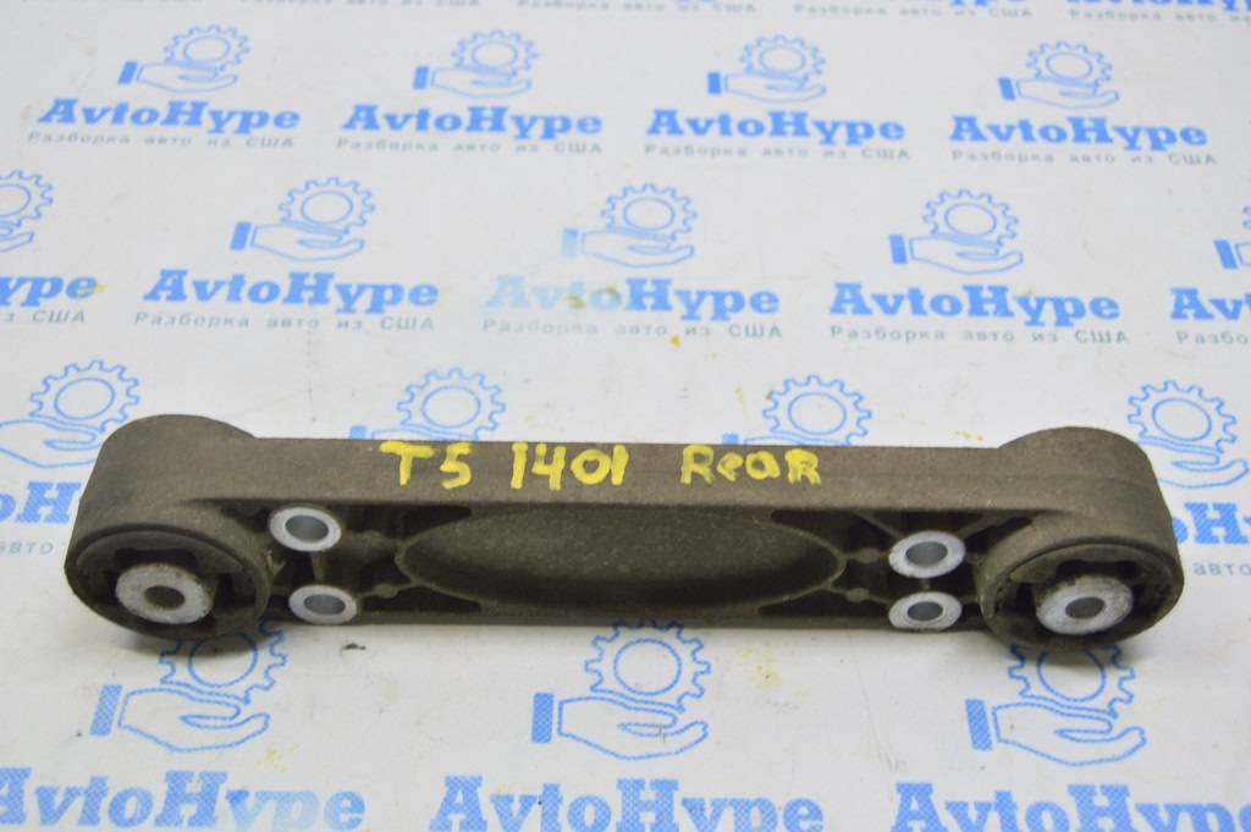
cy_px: 416
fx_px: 1458
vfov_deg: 31.8
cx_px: 626
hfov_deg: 46.4
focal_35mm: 42
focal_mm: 28
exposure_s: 1/20
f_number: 5.6
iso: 400
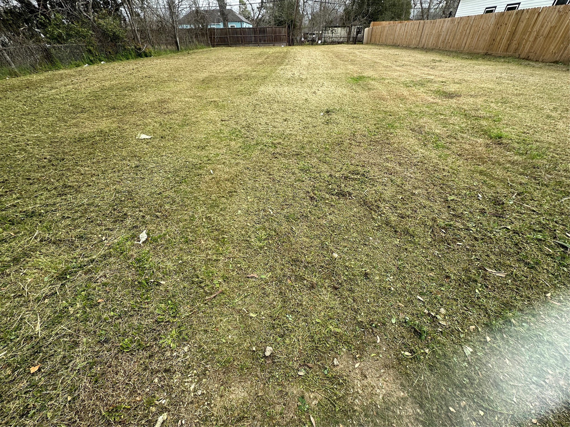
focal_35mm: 14
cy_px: 214
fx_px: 231
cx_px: 285
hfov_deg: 102.1
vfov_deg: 85.7
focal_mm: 2.22
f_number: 2.2
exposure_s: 1/711
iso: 50
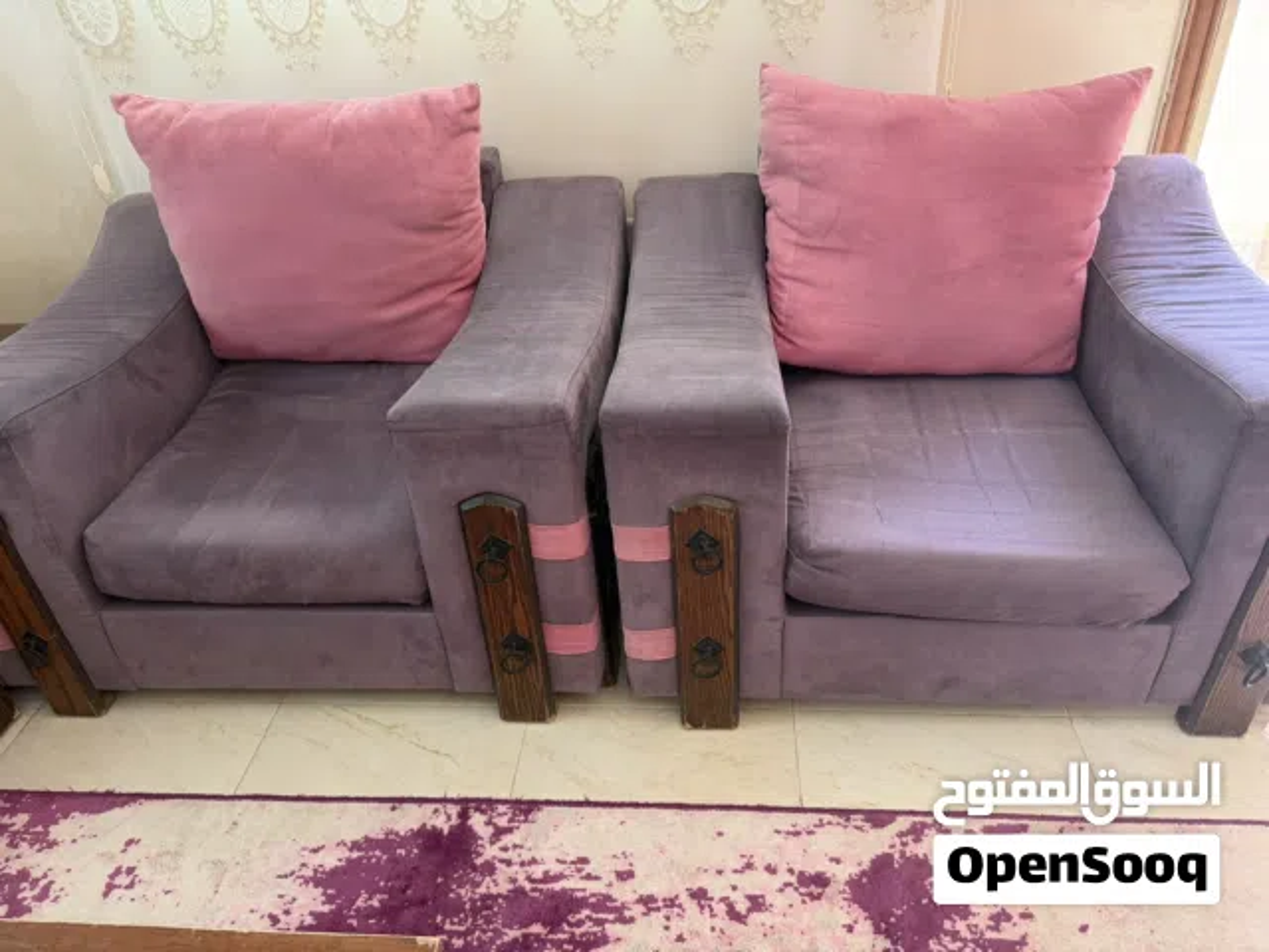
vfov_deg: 56.8
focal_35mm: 24
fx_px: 880
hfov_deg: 71.6
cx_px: 634
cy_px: 476
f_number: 1.78
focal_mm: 6.76
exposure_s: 1/79
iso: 200
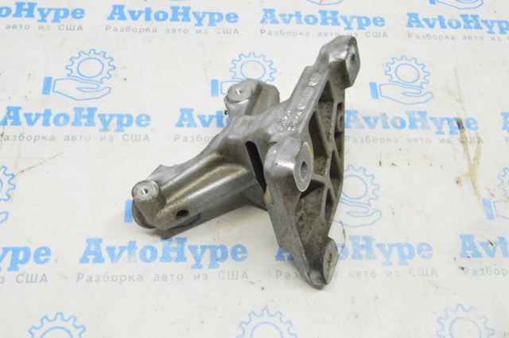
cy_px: 169
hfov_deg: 49.6
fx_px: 551
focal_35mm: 39
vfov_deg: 34.1
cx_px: 254
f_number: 20
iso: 6400
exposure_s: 1/15
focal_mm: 26
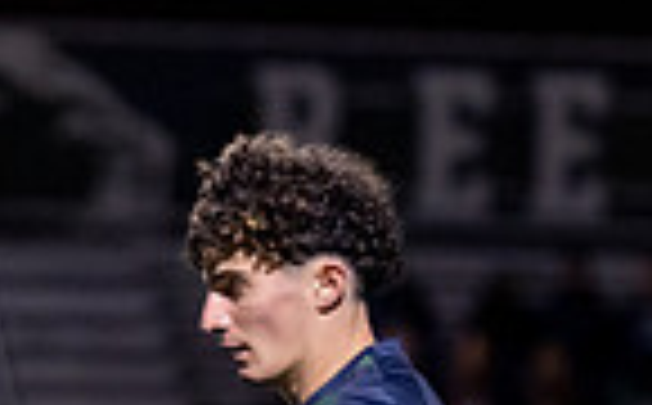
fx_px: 12680
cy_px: 857
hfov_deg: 2.9
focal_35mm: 715
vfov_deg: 1.8
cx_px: 176
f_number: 2.8
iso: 2500
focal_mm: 136
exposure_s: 1/1000
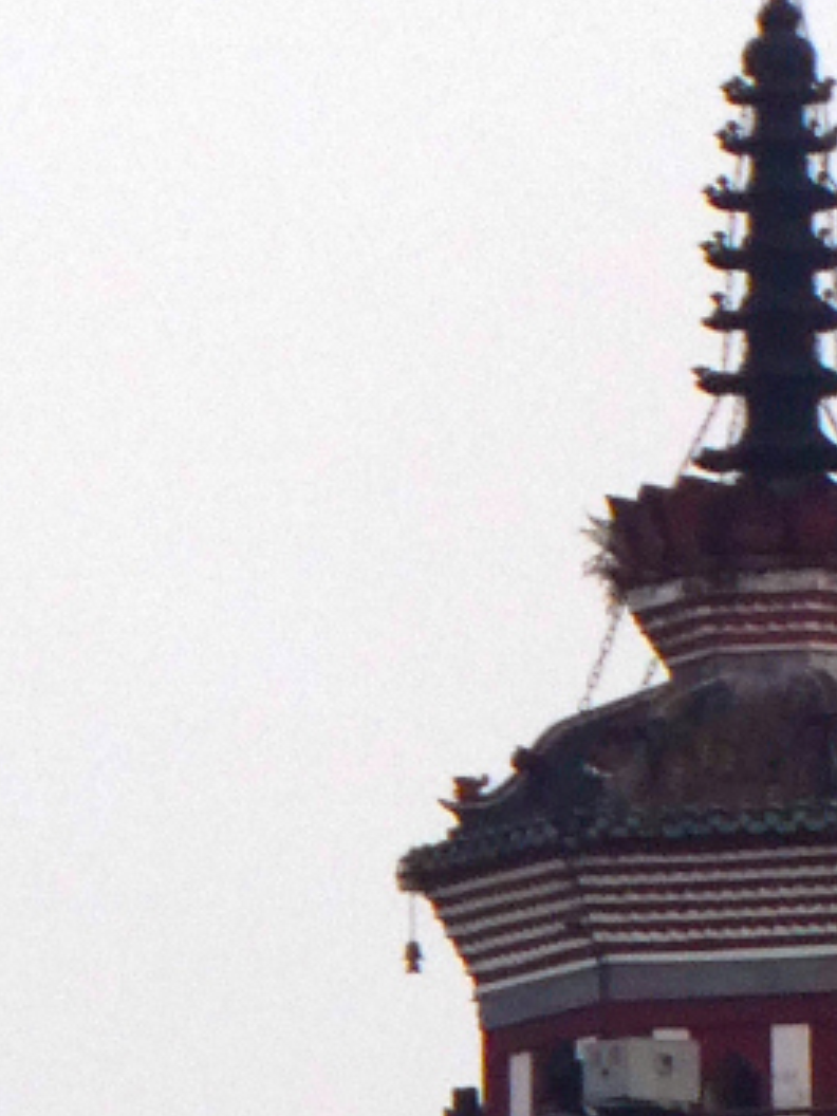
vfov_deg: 1.2
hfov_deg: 0.9
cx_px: 815
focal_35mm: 1637
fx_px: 52776
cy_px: 2007
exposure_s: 1/640
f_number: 5.8
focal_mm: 53.8
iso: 80
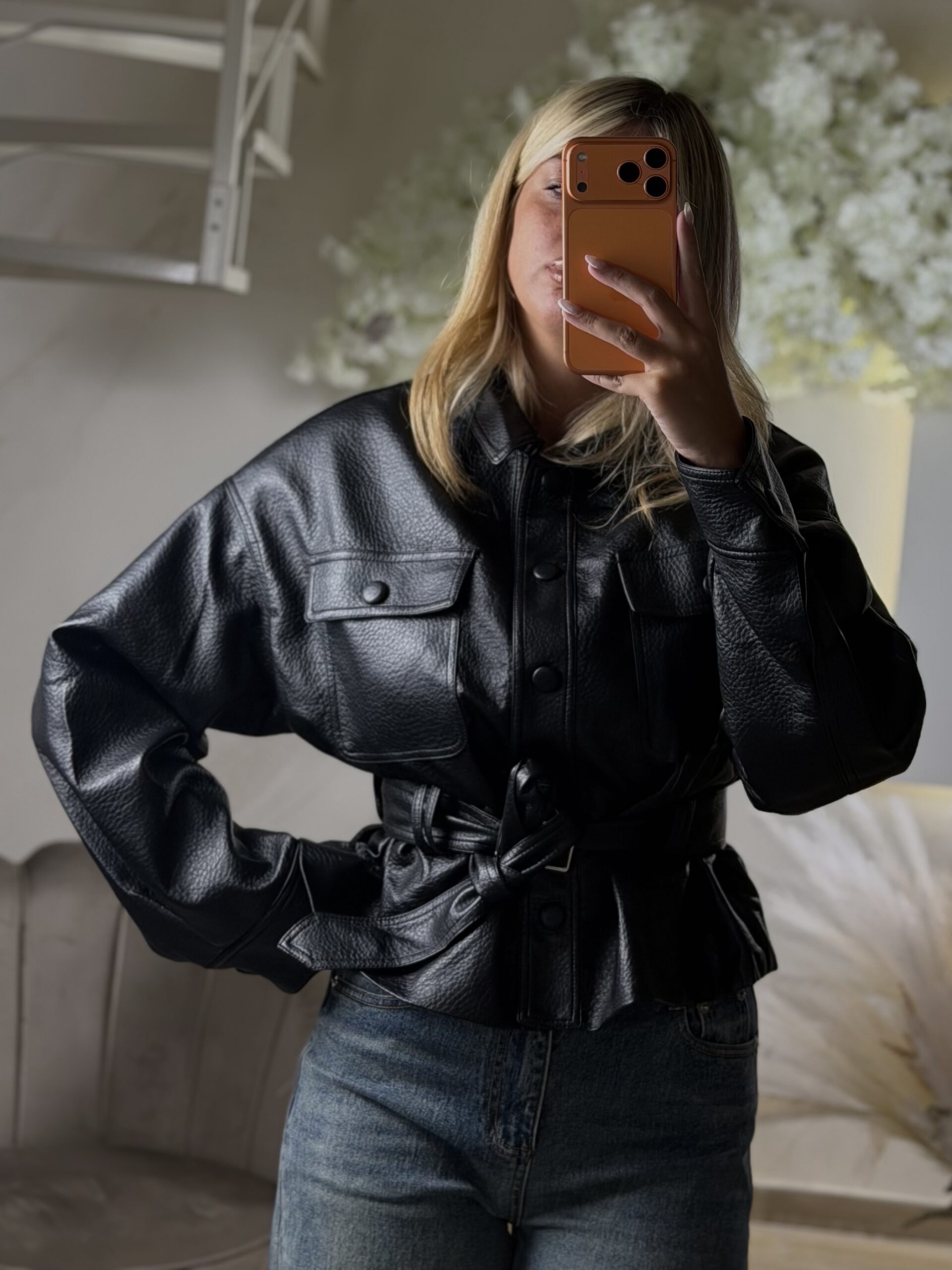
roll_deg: -5.6
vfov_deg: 39.7
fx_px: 1760
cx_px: 476
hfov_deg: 30.3
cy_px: 635
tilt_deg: -9.5
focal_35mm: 48
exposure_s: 1/50
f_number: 1.78
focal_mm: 6.76
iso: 64
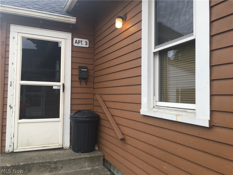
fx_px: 195
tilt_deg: +1.9
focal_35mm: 29
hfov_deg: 61.7
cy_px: 88
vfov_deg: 48.2
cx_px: 116
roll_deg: -0.7
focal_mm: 4.15
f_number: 2.2
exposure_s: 1/120
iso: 25
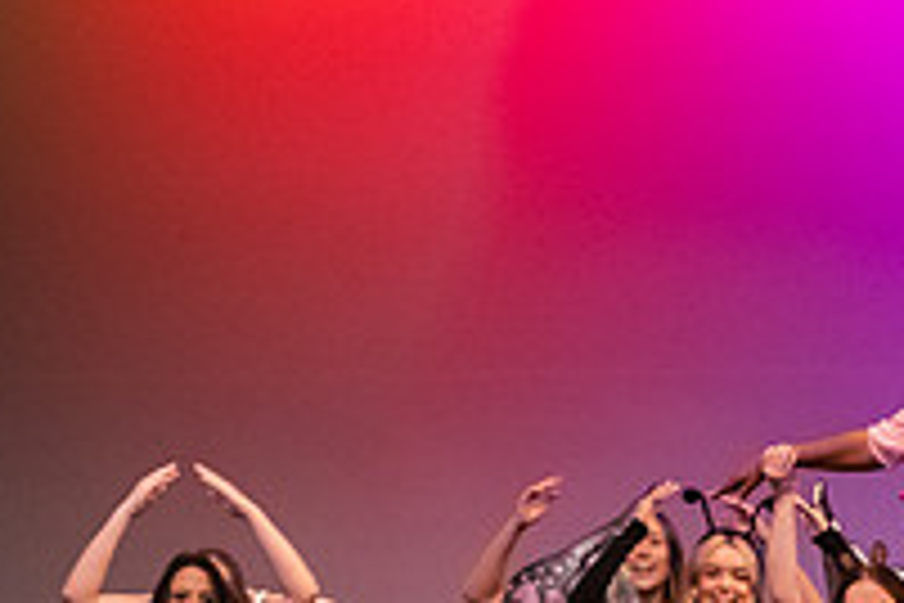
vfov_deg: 4.8
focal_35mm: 283
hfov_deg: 7.2
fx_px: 7106
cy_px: 700
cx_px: 1021
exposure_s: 1/320
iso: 4000
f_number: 3.2
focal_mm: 98
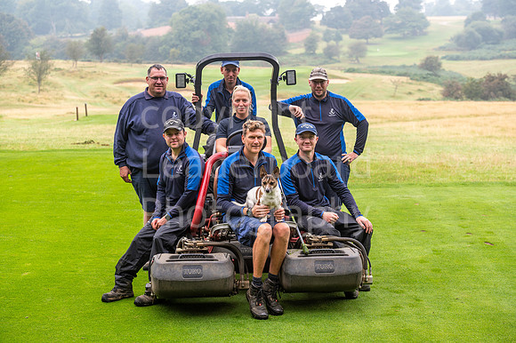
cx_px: 258
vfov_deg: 17.5
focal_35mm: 78
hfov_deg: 26.0
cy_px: 172
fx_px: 1117
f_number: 5.6
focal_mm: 78
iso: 200
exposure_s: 1/125
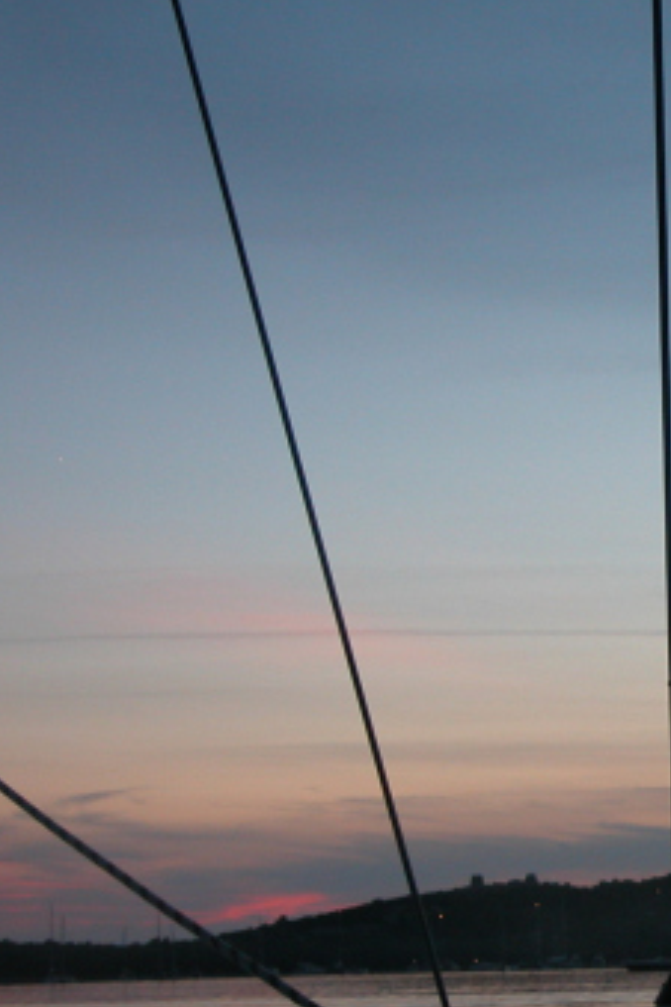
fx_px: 2404
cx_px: 763
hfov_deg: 15.4
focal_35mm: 86
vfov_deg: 23.2
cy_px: 838
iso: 100
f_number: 2.8
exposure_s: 1/27.5
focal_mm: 8.9
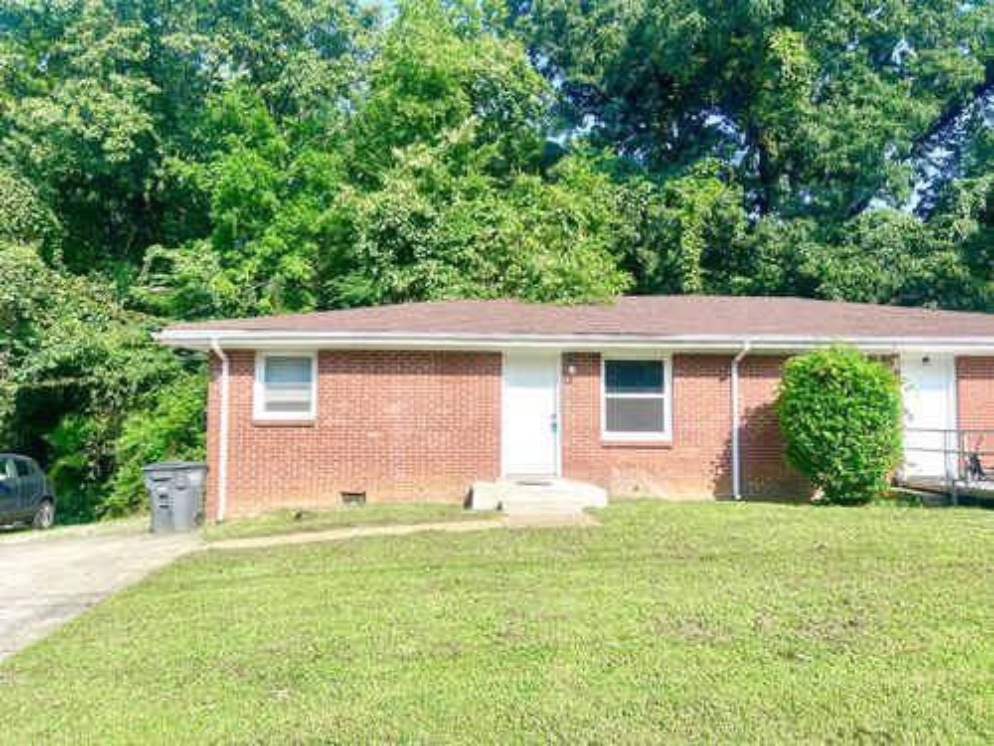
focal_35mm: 26
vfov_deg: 53.1
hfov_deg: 67.3
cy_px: 373
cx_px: 497
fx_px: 747
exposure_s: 1/2299
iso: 50
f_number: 1.5
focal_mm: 5.7
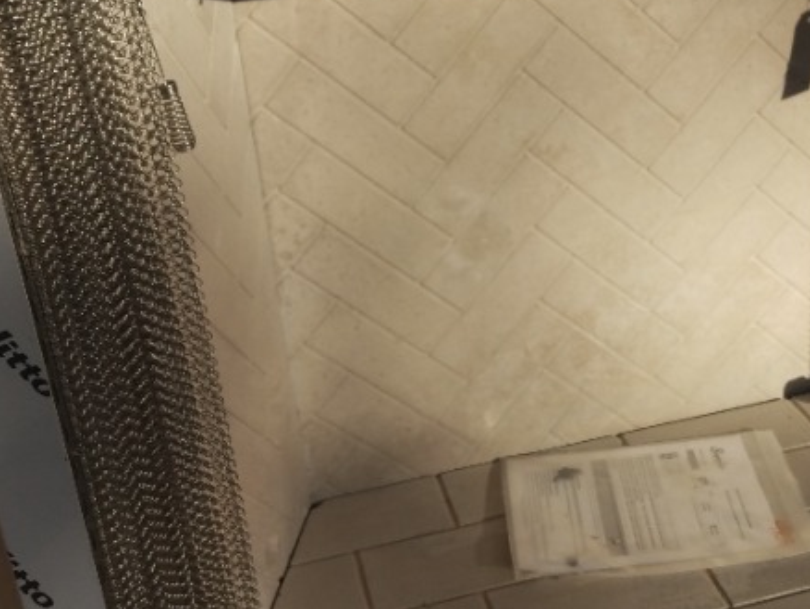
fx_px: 983
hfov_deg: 44.0
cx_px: 551
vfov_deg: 34.4
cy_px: 285
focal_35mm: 42
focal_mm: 3.54
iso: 100
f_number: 2
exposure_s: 1/610
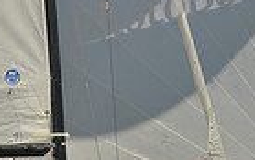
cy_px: 120
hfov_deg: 5.4
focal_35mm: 390
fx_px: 2711
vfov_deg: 3.4
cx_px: -24
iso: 280
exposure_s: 1/1000
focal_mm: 92
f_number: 9
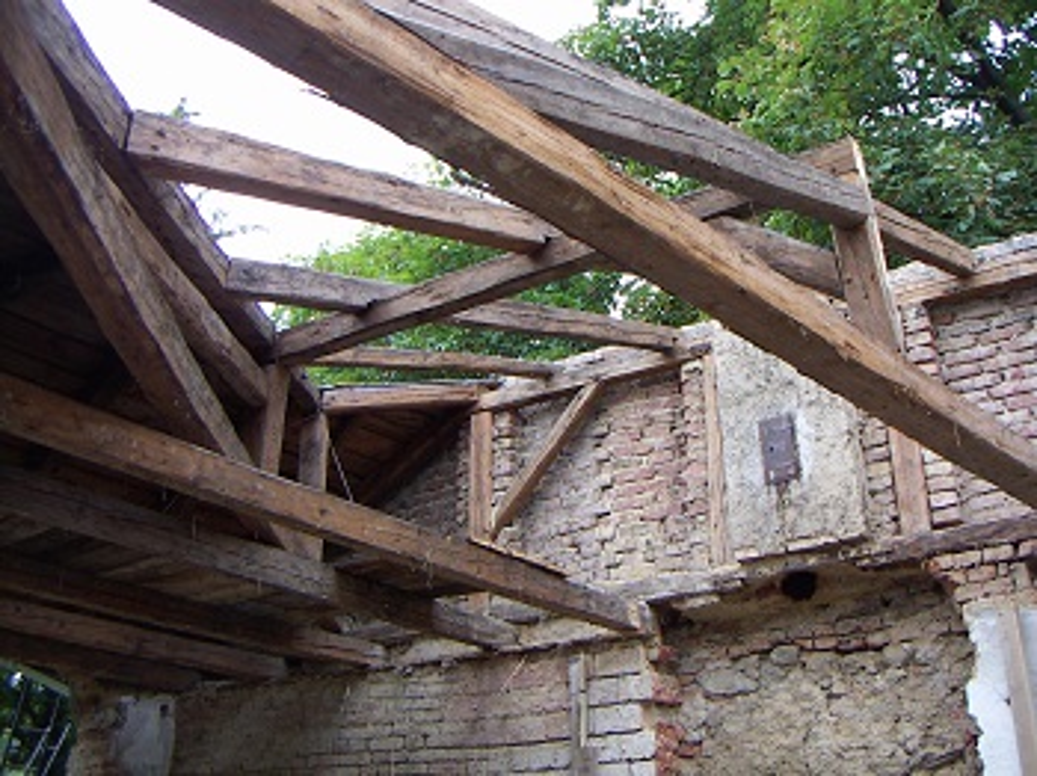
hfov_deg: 51.4
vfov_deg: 39.6
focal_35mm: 36
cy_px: 388
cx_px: 518
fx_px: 1078
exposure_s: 1/100
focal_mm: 4.7
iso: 50
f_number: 2.8
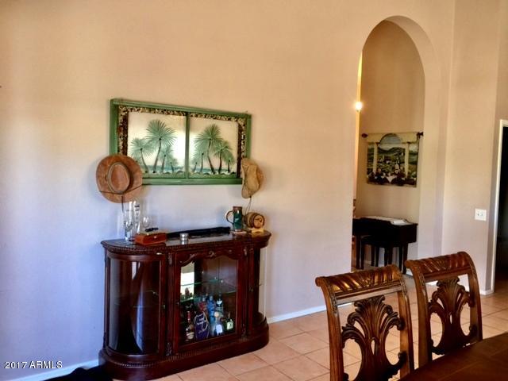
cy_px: 190
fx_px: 426
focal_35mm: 29
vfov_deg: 48.2
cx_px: 254
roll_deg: -1.6
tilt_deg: -4.5
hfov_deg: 61.7
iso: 50
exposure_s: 1/15
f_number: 2.2
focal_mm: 4.15
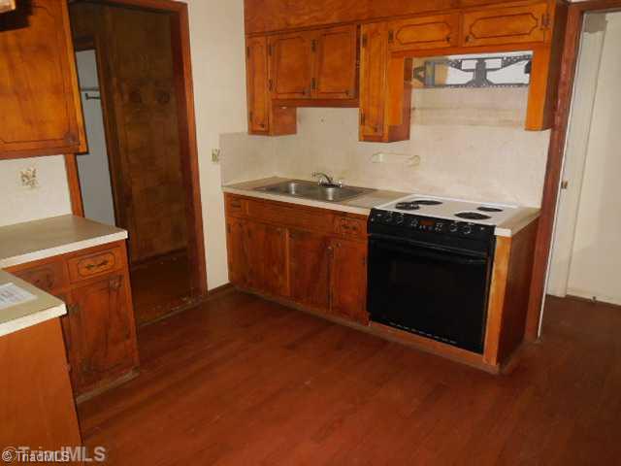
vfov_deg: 54.9
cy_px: 233
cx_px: 310
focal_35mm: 25
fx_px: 448
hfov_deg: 69.4
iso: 640
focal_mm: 4.5
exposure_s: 1/25
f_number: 3.1
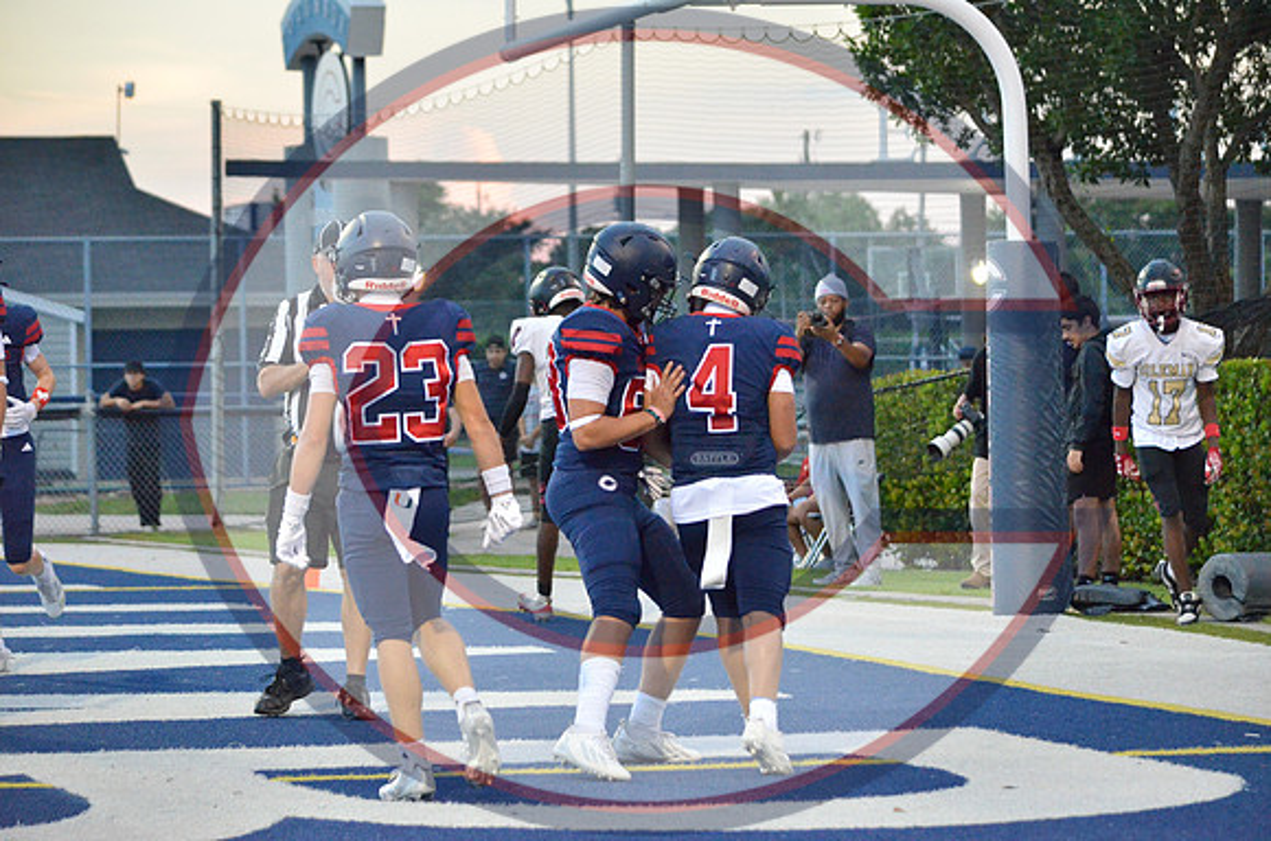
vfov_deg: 8.3
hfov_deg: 12.5
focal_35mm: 165
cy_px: 420
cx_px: 636
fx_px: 5813
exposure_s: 1/500
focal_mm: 110
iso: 4500
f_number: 4.8
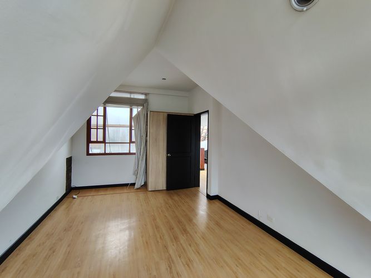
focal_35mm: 16
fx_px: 171
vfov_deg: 78.1
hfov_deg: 94.5
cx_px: 186
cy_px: 139
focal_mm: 2.13
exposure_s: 1/120
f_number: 2.2
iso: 166
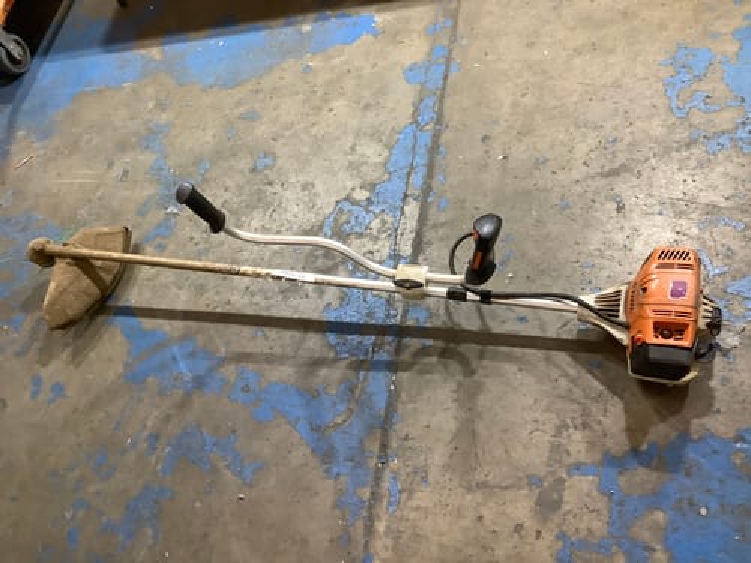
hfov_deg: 58.4
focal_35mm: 31
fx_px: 673
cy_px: 282
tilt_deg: -54.5
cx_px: 376
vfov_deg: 45.4
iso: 250
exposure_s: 1/50
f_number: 2.4
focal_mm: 3.3
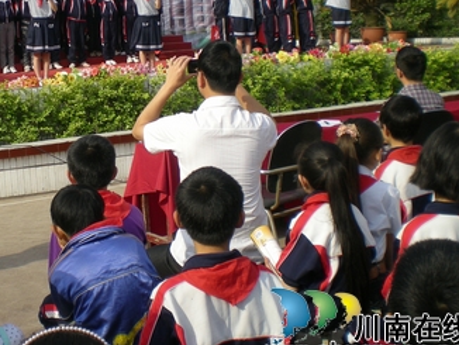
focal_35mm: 64
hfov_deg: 29.7
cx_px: 106
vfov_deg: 22.7
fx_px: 849
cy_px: 76
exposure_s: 1/240
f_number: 4.6
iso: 50
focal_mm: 6.3
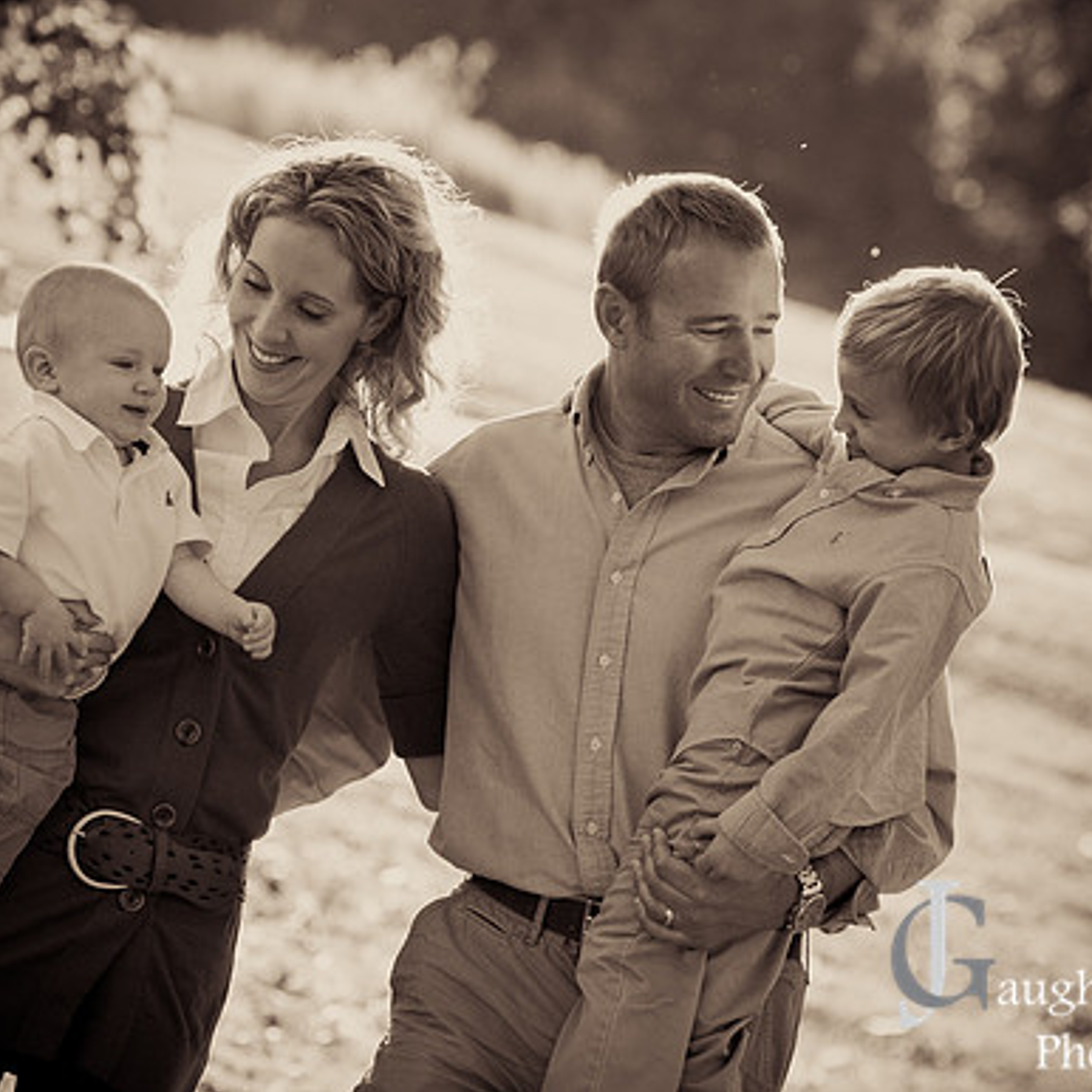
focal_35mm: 215
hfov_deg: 8.1
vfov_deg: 8.1
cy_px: 546
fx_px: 7673
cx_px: 498
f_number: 2.8
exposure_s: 1/500
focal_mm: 112
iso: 400
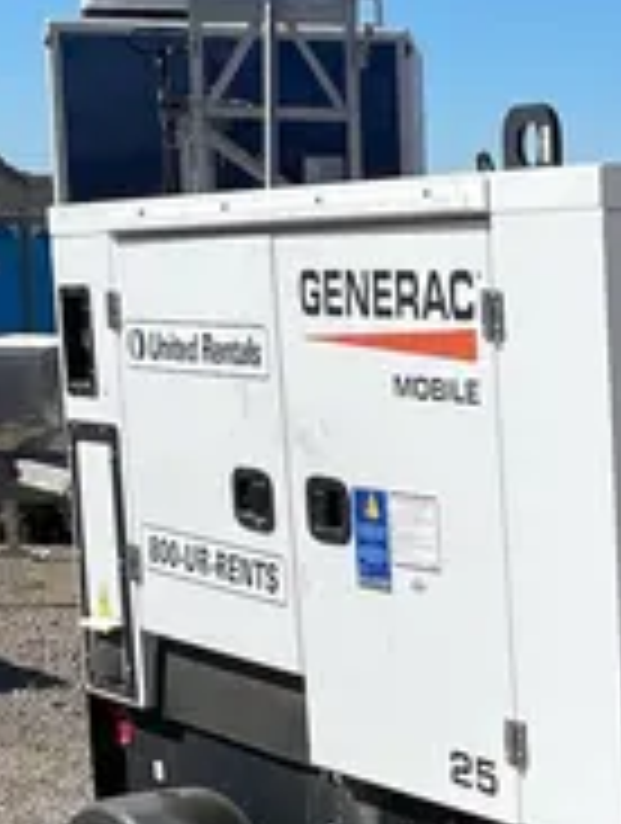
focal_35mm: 104
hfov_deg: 13.5
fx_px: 2479
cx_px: 932
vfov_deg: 18.5
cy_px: 772
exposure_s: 1/5291
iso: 32
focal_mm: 4.2
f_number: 1.6
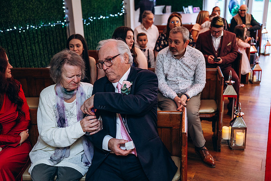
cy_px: 90
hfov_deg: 46.4
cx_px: 136
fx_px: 316
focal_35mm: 42
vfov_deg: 31.9
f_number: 2.8
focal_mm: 42
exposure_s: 1/125
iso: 1250
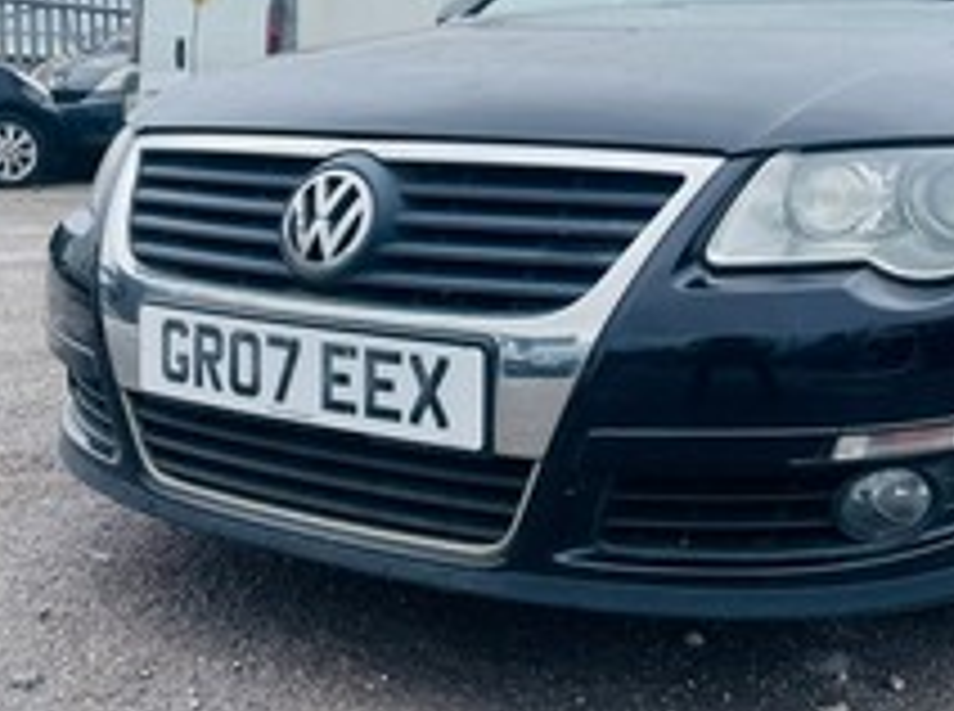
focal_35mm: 43
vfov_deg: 33.3
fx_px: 1182
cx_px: 621
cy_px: 256
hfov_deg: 43.4
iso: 32
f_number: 1.6
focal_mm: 4.2
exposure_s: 1/801
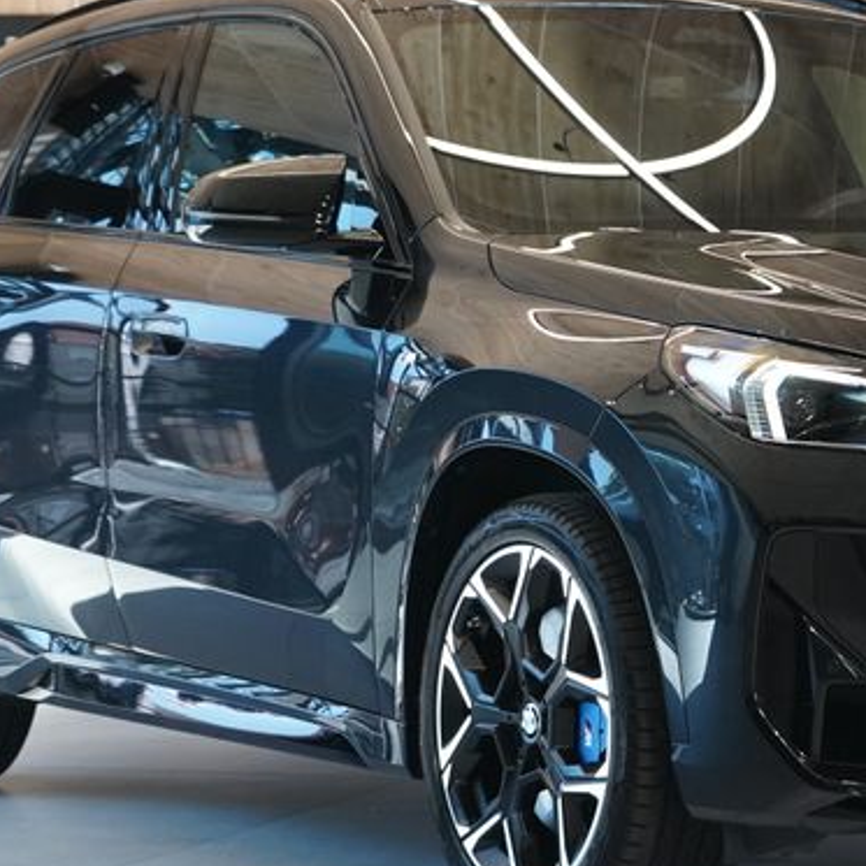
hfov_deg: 11.3
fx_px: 4359
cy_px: 387
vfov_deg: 11.3
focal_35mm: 154
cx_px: 720
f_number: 5.6
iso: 3200
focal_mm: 66
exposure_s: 1/160
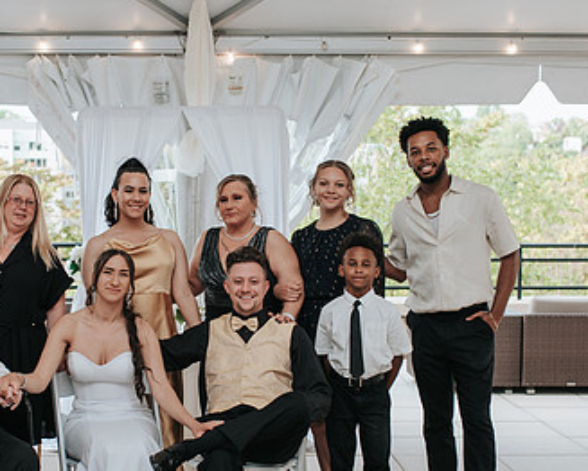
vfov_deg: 20.6
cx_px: 181
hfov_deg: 25.5
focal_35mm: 74
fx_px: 1289
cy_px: 317
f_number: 2.8
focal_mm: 35
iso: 110
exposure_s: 1/160
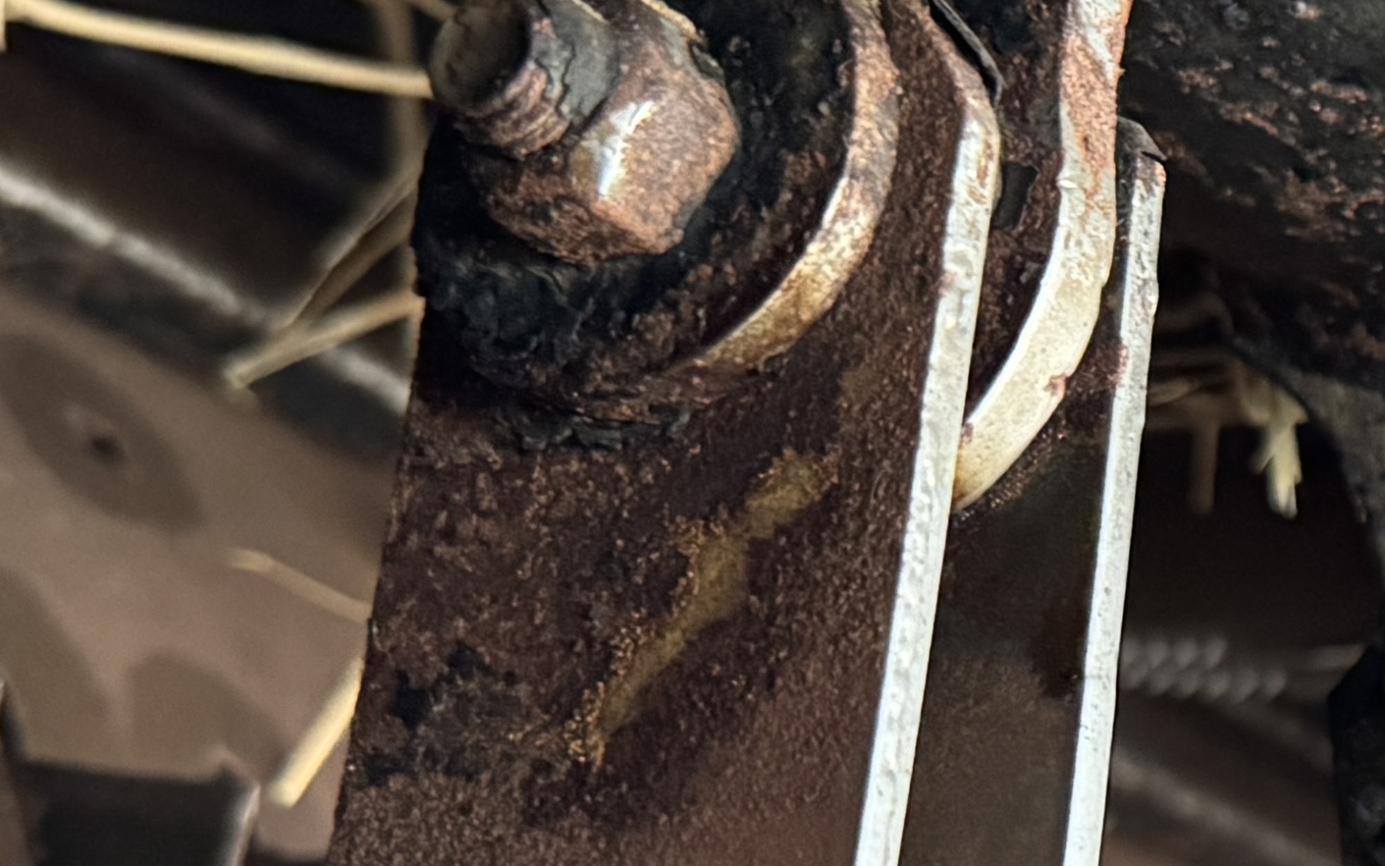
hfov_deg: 18.5
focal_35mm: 103
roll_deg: +12.7
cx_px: 1905
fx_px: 3888
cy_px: 765
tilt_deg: +19.0
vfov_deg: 12.6
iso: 800
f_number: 1.78
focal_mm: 6.76
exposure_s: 1/60
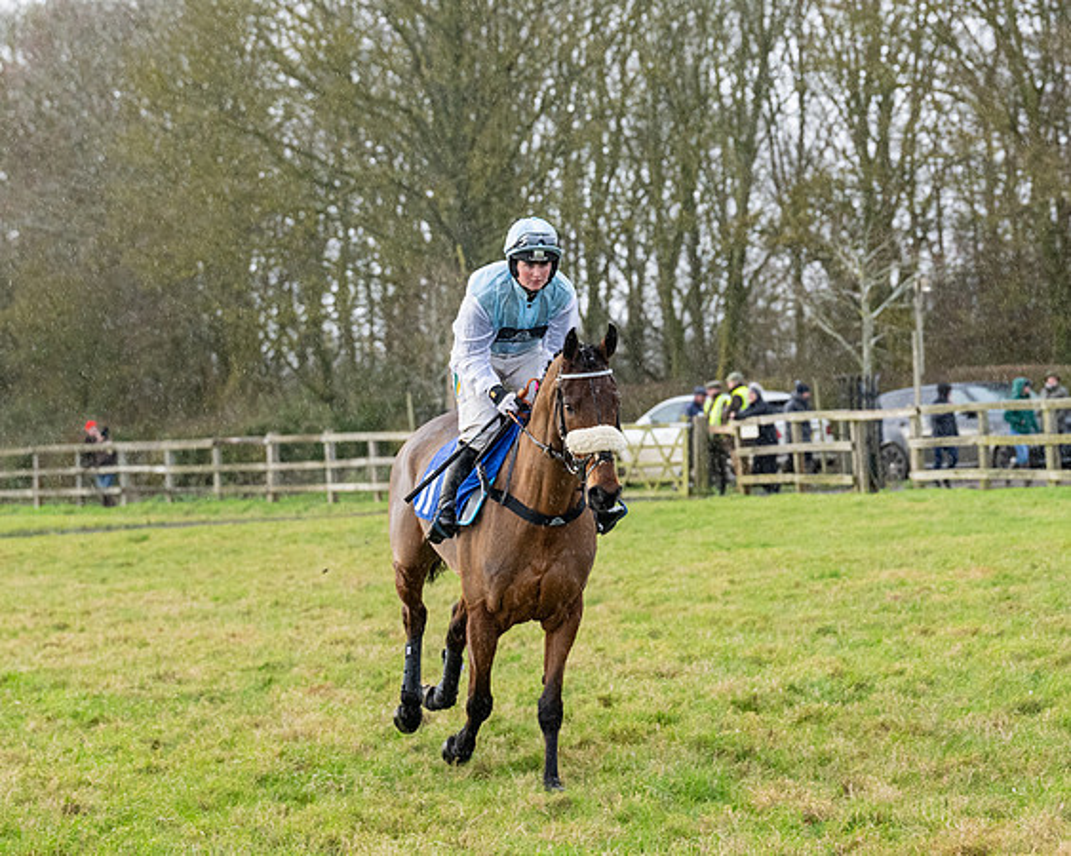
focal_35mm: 143
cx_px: 554
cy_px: 428
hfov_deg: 13.5
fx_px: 4534
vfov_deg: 10.8
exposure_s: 1/400
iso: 1600
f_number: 4
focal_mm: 85
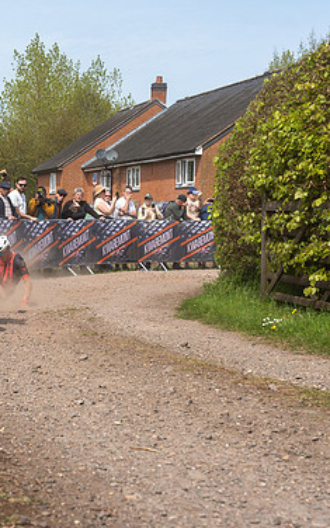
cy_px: 259
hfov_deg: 19.2
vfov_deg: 31.1
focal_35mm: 66
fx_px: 950
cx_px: 11
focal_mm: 42
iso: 200
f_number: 5.6
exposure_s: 1/1000
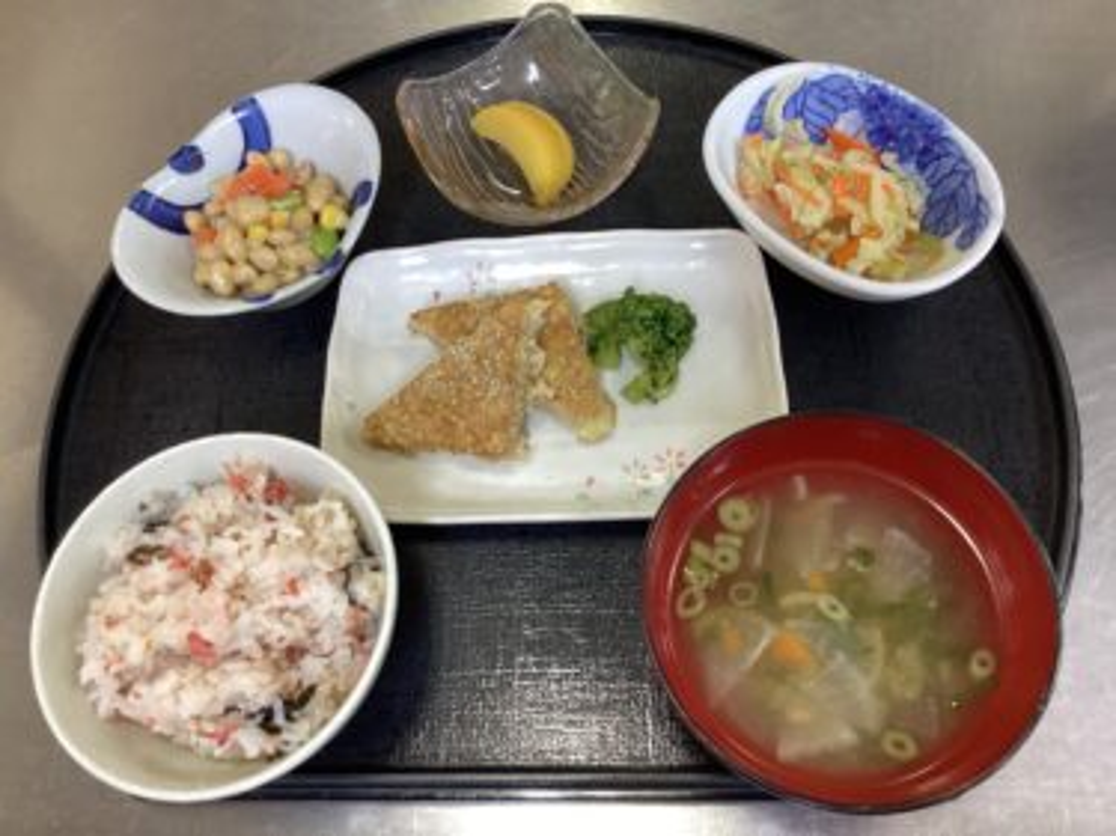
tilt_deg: -64.8
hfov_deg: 58.4
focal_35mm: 31
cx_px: 558
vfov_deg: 45.4
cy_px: 418
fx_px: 999
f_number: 2.4
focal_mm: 3.3
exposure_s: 1/40
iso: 400
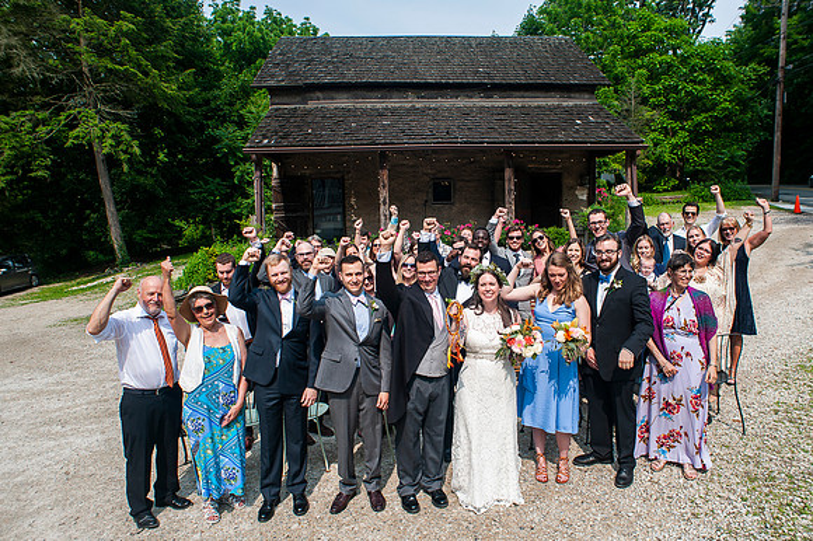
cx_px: 424
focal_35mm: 24
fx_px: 539
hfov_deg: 74.0
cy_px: 274
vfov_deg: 53.3
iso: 320
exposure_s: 1/640
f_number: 5
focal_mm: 20
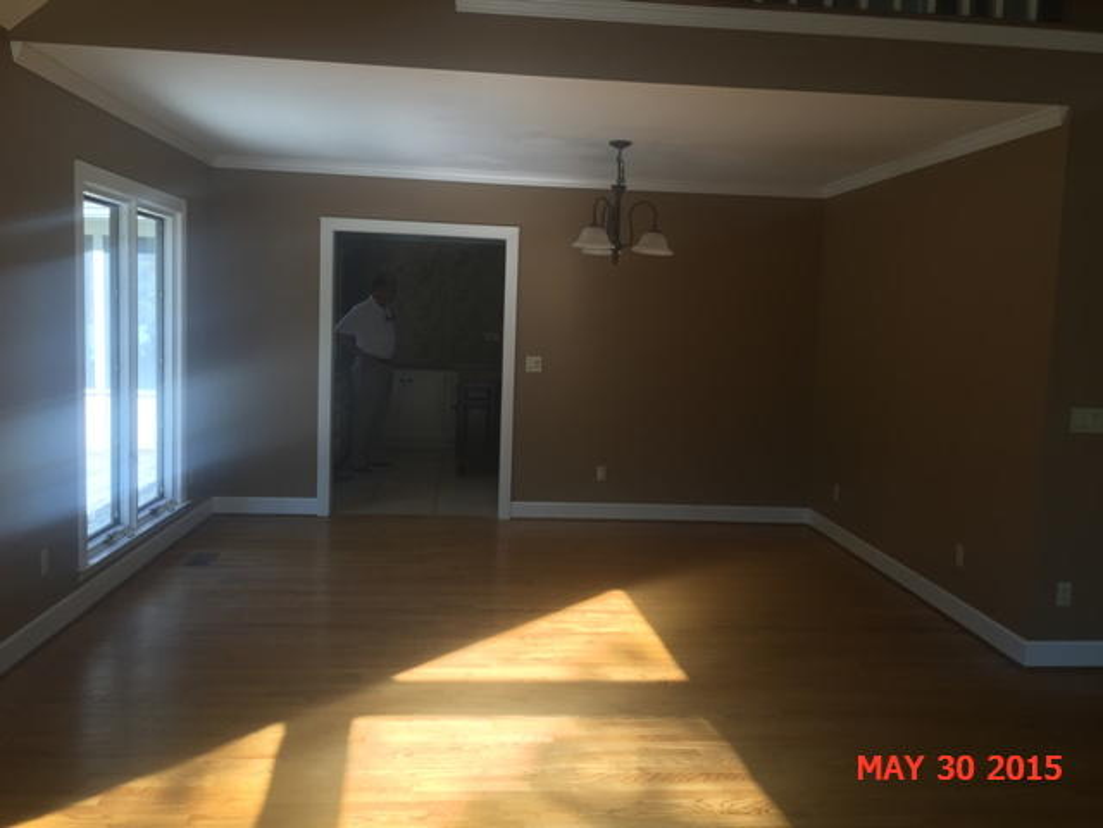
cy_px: 414
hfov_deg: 61.7
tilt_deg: -5.1
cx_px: 552
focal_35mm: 29
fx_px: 924
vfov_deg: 48.2
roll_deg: -3.5
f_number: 2.2
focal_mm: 4.15
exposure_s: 1/60
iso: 32
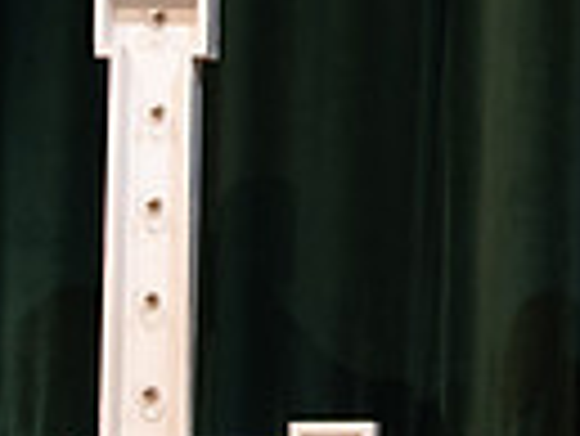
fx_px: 4092
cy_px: -85
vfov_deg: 6.1
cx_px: 1245
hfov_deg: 7.7
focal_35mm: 244
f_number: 1.2
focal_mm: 50
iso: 500
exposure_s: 1/320
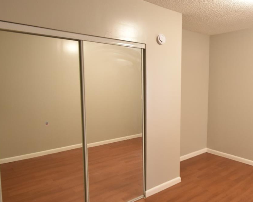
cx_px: 177
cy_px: 101
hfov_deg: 61.8
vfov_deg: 53.2
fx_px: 202
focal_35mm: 27
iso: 800
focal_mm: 10
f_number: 3.5
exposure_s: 1/8
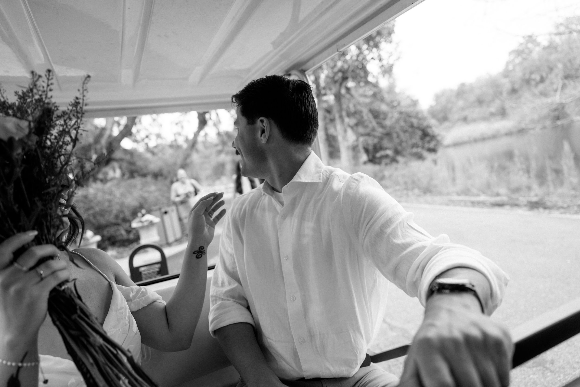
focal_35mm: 24
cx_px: 290
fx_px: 395
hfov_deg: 72.6
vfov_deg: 52.2
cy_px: 194
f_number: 2.8
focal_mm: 24.5
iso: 100
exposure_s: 1/500
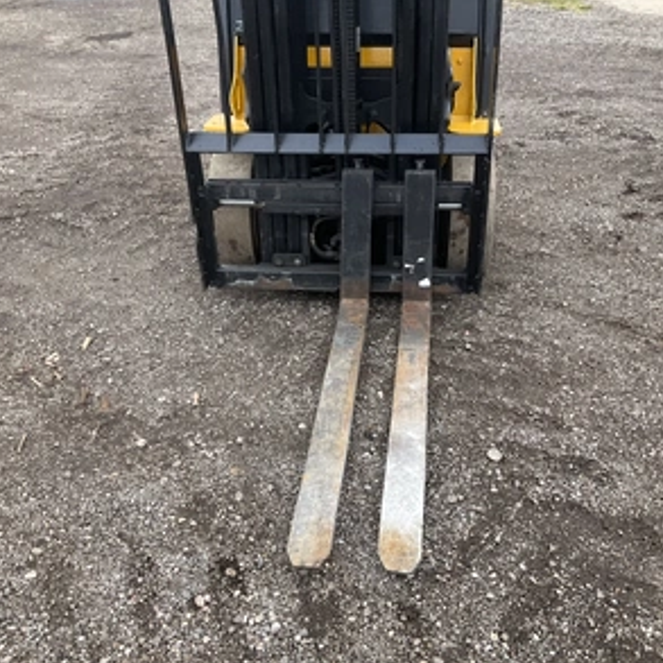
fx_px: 758
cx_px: 362
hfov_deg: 47.2
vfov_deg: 47.2
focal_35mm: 35
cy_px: 330
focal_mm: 3
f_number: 1.8
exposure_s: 1/348
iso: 25
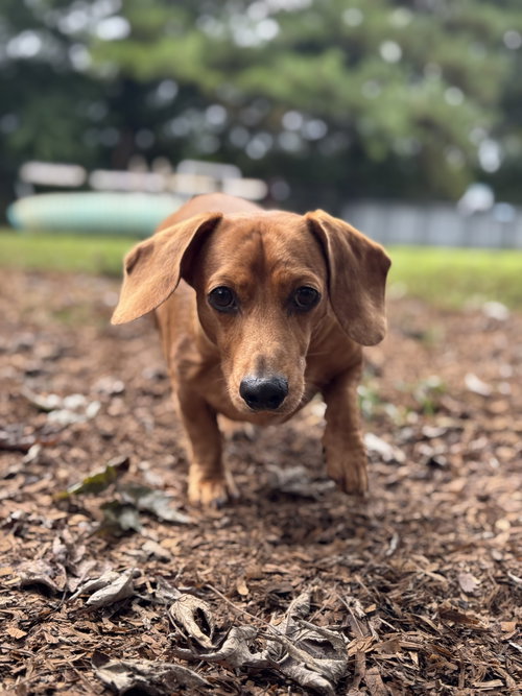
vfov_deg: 39.7
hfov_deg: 30.3
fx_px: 965
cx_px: 261
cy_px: 348
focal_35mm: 48
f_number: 1.78
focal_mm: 6.76
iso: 64
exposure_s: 1/544
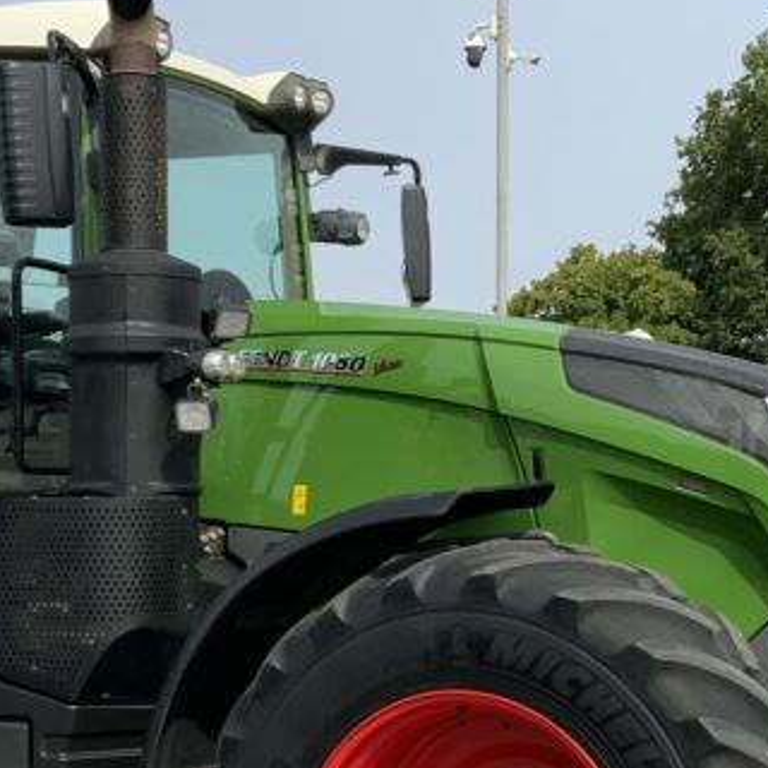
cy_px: 538
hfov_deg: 21.1
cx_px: 494
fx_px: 2058
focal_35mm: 82
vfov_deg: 21.0
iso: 16
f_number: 1.8
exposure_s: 1/1675
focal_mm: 3
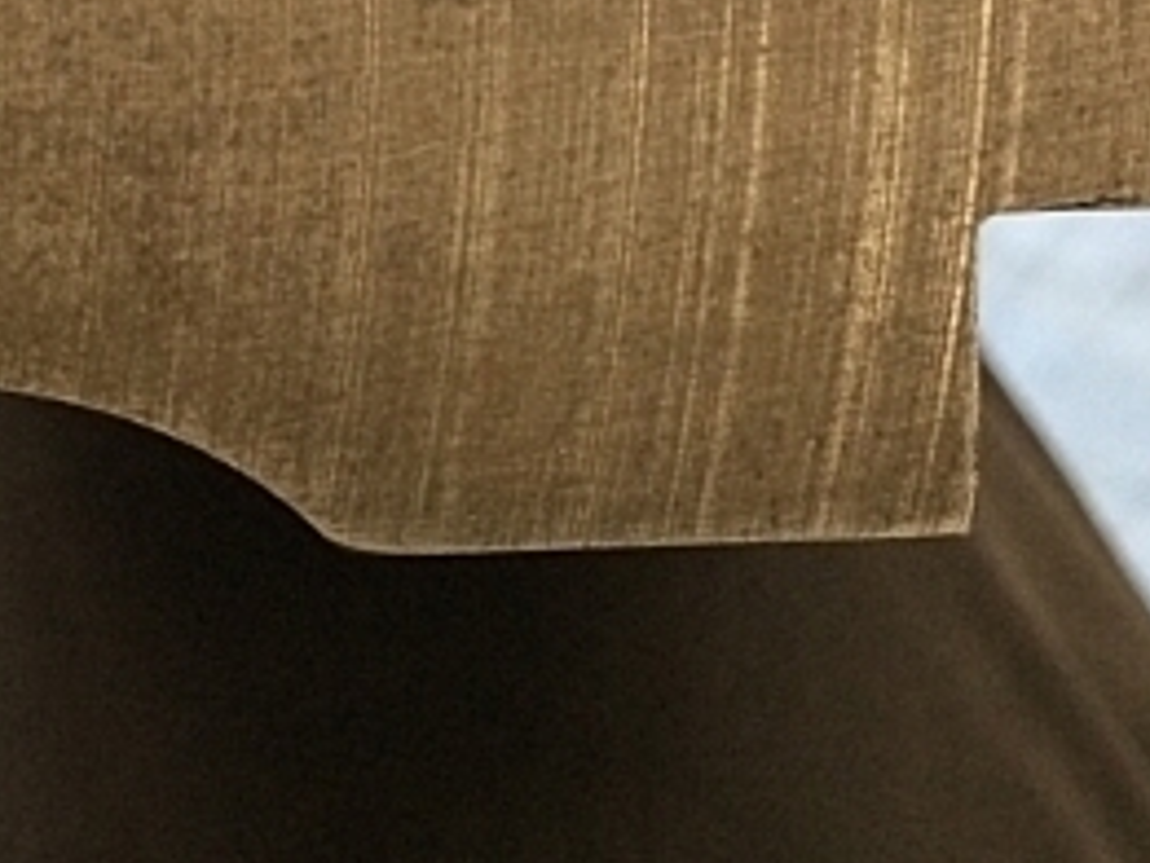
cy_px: 229
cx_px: 489
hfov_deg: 27.4
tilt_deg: -48.9
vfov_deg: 20.6
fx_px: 2360
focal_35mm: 71
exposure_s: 1/30
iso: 160
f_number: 2.2
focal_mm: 4.15
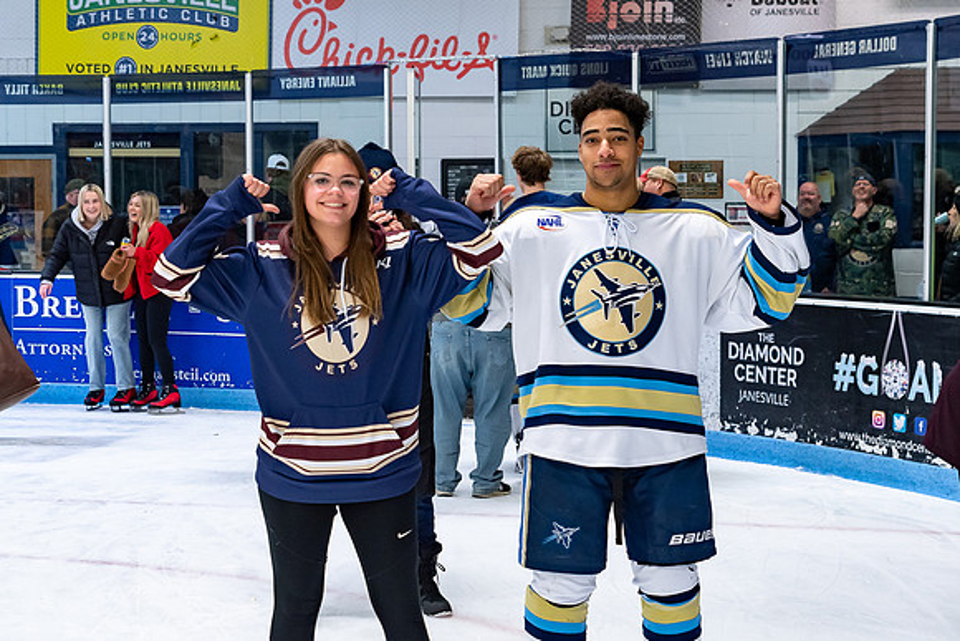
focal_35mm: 70
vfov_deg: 19.5
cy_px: 324
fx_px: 1861
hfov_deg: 28.9
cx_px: 465
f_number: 4
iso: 400
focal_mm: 36
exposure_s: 1/250
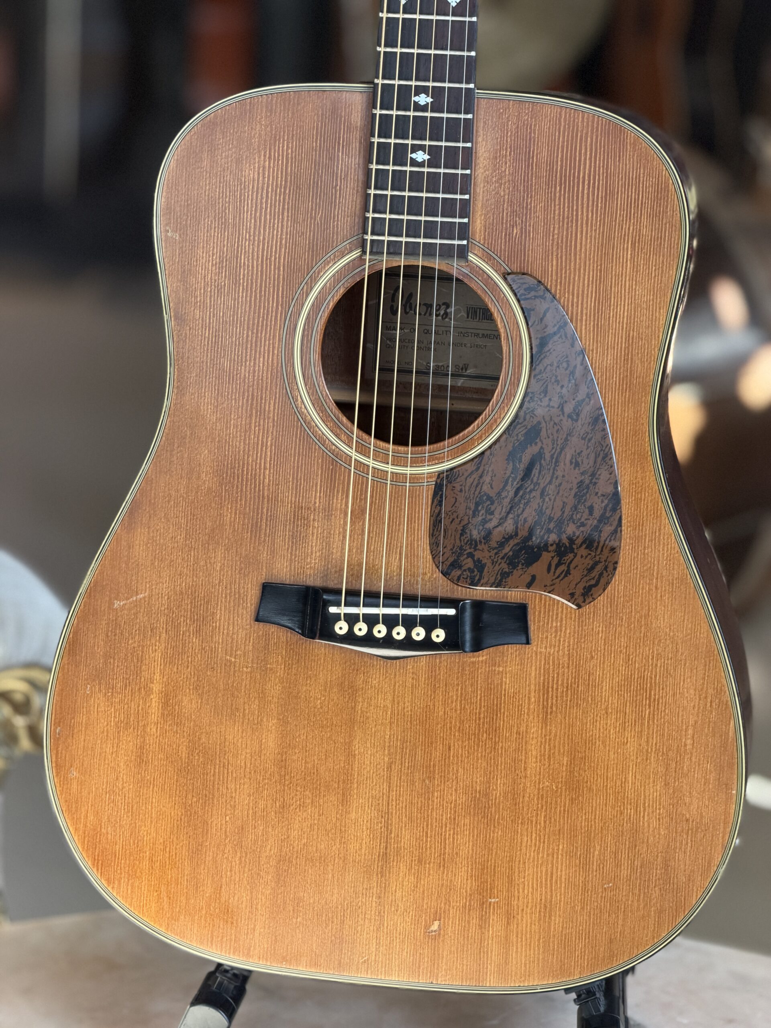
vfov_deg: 19.6
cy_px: 514
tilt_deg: -16.6
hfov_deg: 14.8
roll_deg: -1.1
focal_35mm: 100
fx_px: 2970
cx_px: 386
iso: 250
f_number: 2.8
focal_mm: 16.89
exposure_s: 1/121
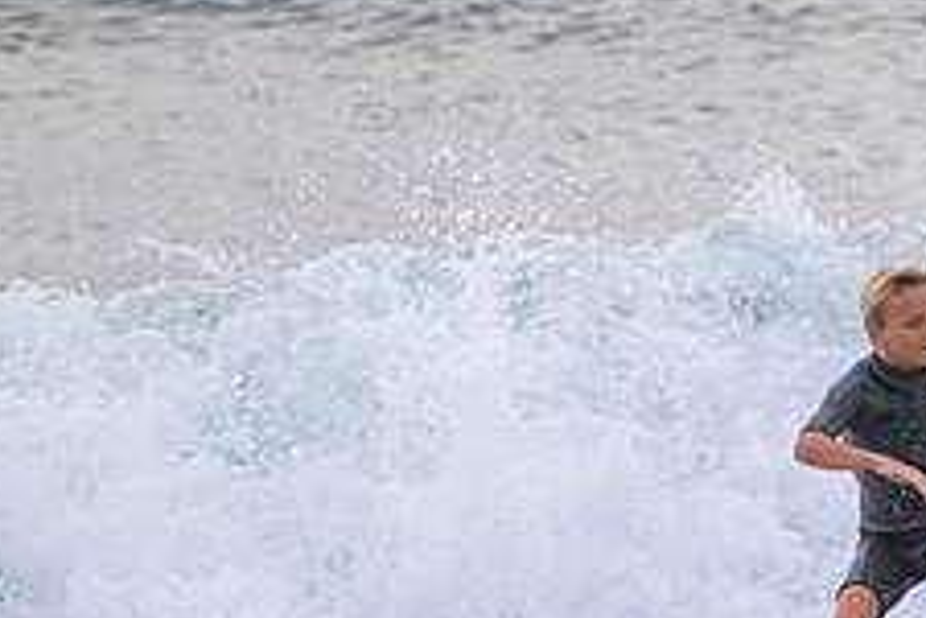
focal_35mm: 2060
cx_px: 1095
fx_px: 52984
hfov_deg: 1.0
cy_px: 674
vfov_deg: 0.7
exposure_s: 1/2000
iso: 1800
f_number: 11
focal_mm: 800
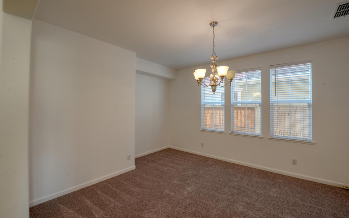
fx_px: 143
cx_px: 182
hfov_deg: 101.4
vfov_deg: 74.8
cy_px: 109
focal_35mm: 15
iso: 400
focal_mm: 14
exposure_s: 1/8
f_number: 10
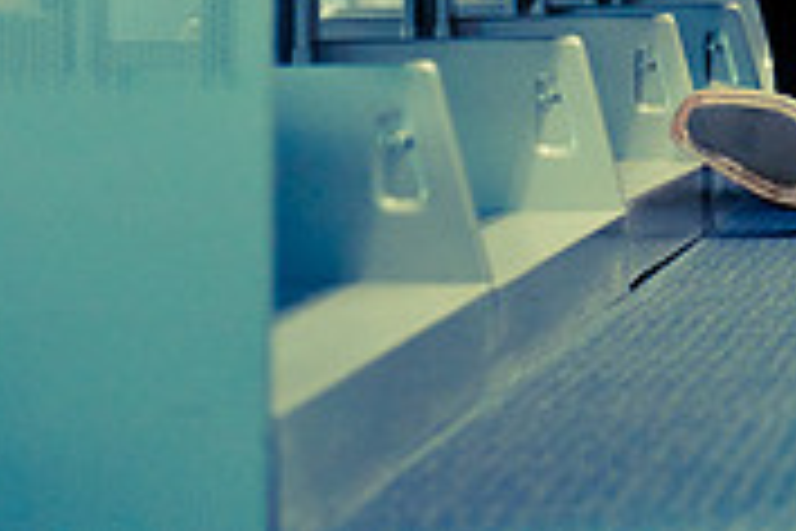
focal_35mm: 229
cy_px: -333
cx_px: 1129
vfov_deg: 5.9
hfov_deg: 8.8
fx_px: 5063
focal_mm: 70
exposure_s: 1/200
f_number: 2.8
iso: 640
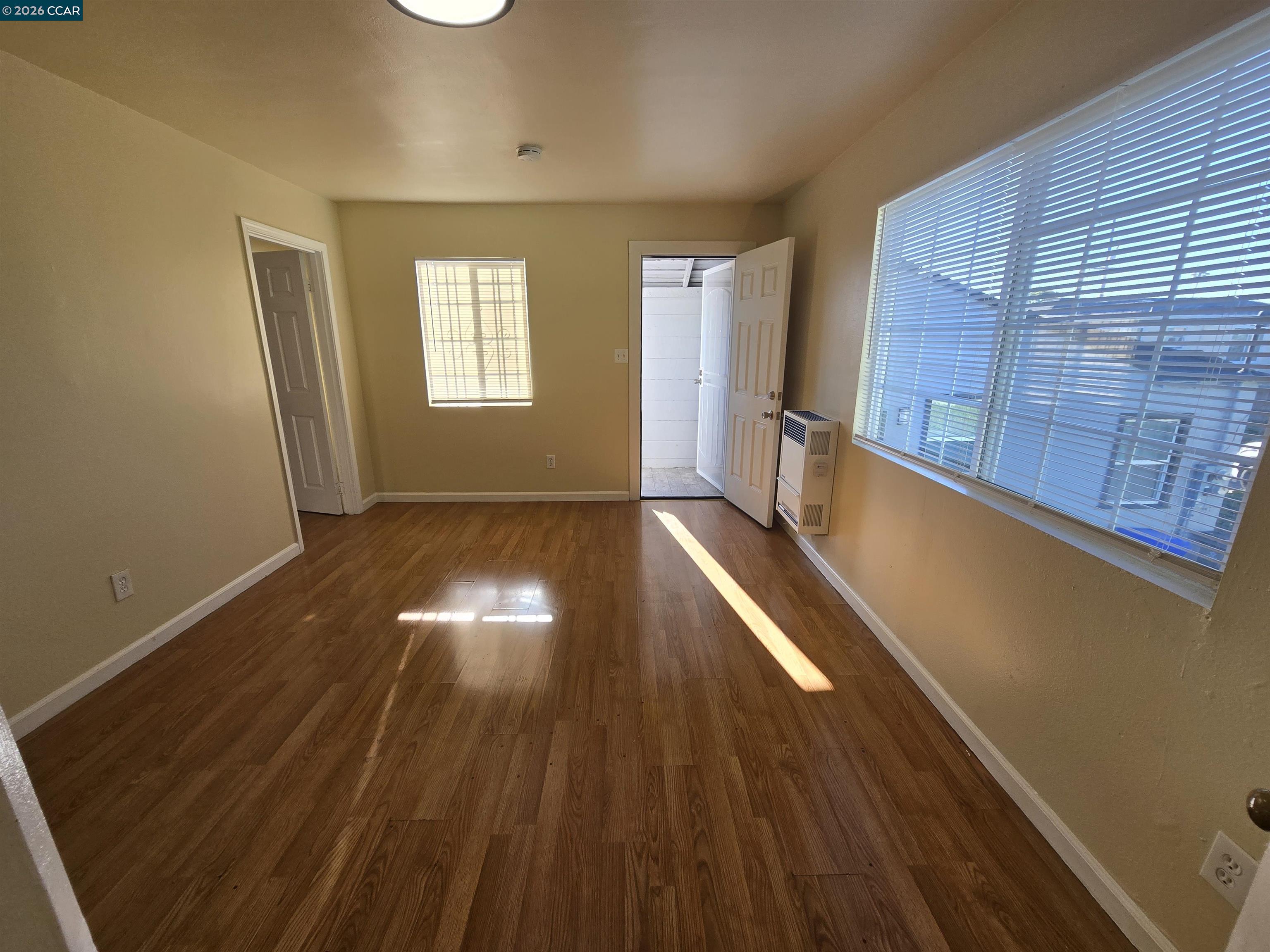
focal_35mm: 13
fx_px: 477
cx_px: 635
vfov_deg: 89.9
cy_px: 476
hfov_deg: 106.2
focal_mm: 2.2
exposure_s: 1/224
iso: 50
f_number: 2.2
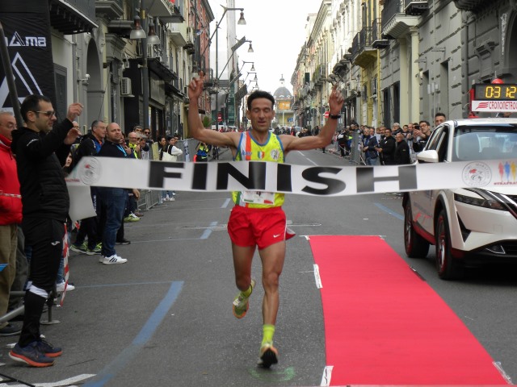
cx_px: 258
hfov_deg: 23.0
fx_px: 1269
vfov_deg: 17.4
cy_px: 194
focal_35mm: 85
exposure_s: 1/138
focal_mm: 15.1
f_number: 4
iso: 64
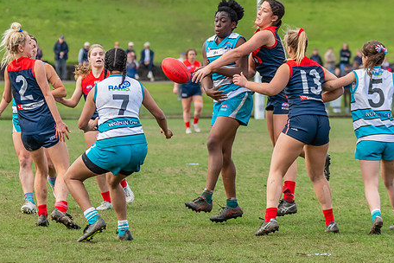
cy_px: 57
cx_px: 214
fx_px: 3600
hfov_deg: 6.3
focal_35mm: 329
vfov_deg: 4.2
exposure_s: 1/1600
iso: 800
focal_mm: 160
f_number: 5
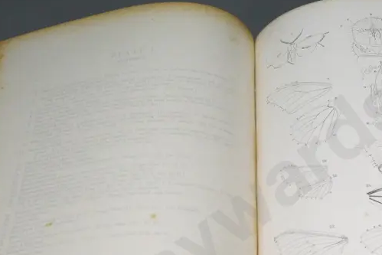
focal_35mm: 64
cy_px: 203
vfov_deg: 21.0
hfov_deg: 31.1
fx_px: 679
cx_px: 259
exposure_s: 1/640
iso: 3200
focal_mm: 15
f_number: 5.6
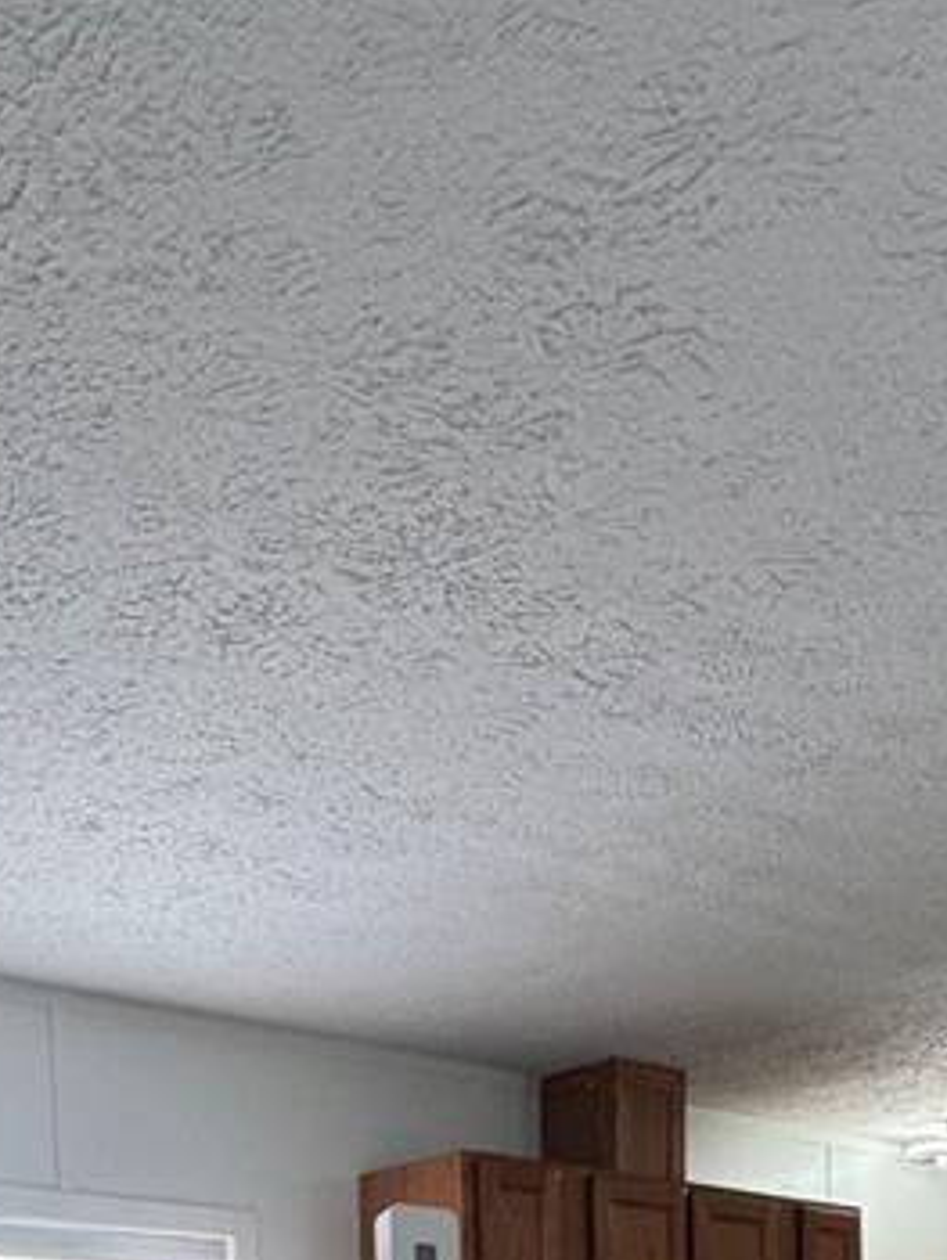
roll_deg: +2.2
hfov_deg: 29.8
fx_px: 1749
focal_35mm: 48
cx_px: 241
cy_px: 1602
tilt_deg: -3.3
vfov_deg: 31.4
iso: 125
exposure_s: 1/99
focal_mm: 2.22
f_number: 2.2
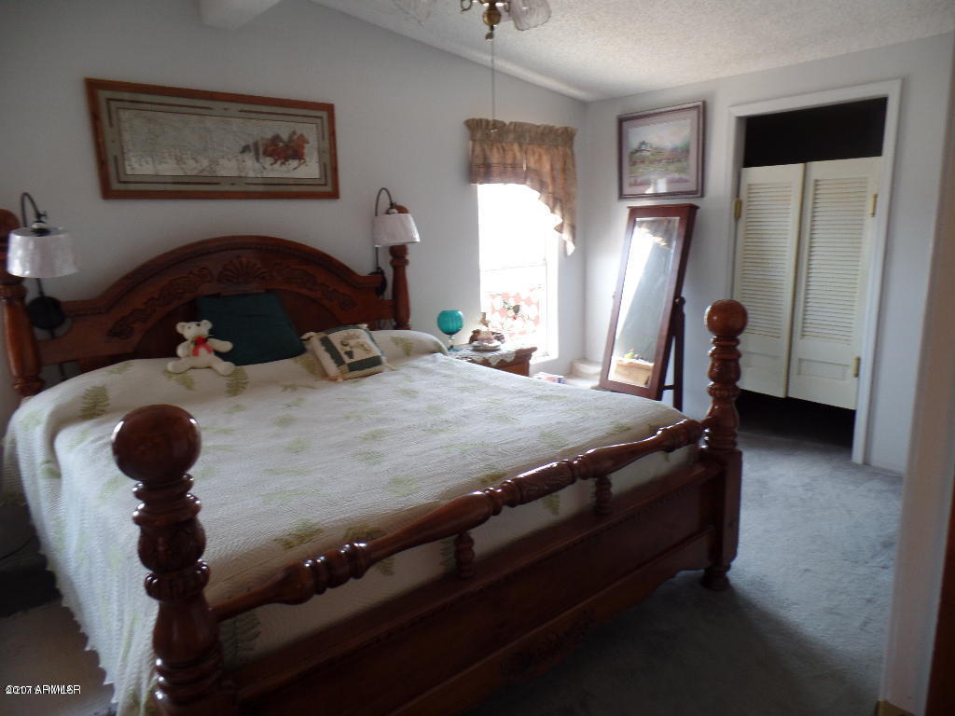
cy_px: 358
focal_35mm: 23
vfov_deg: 58.9
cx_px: 478
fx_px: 635
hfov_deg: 73.9
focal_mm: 4.1
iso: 100
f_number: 2.8
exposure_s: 1/30
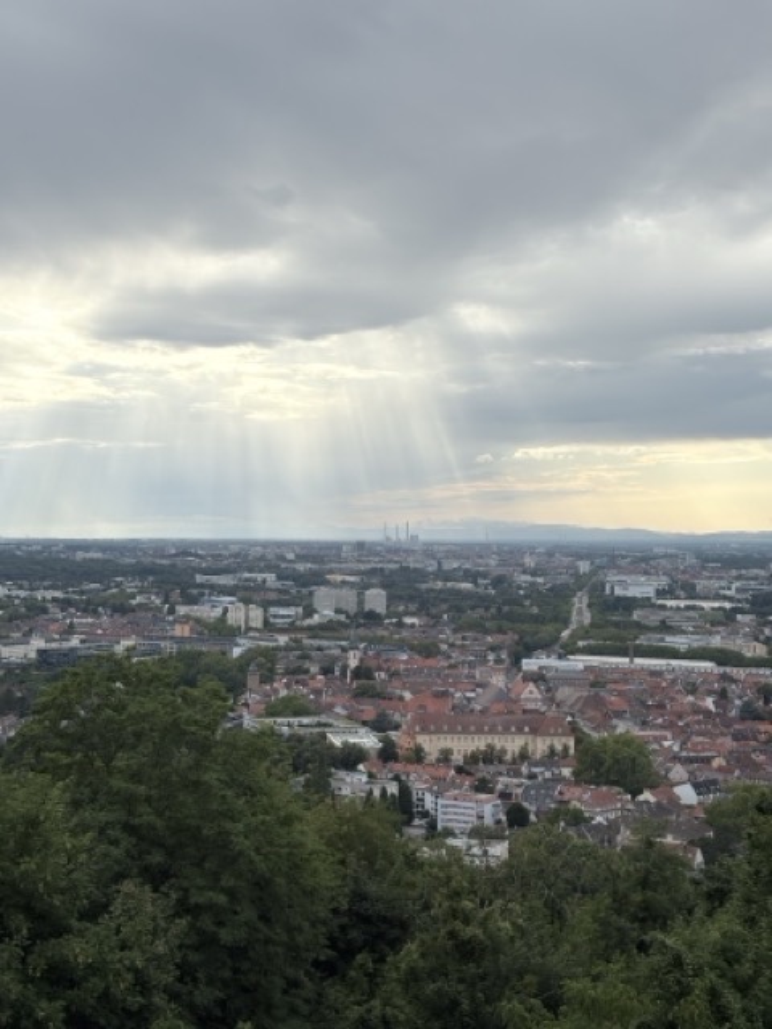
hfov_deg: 28.0
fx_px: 1546
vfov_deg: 36.8
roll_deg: +0.2
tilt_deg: +2.0
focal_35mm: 52
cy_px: 514
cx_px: 386
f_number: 1.6
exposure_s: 1/3279
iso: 32
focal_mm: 5.96
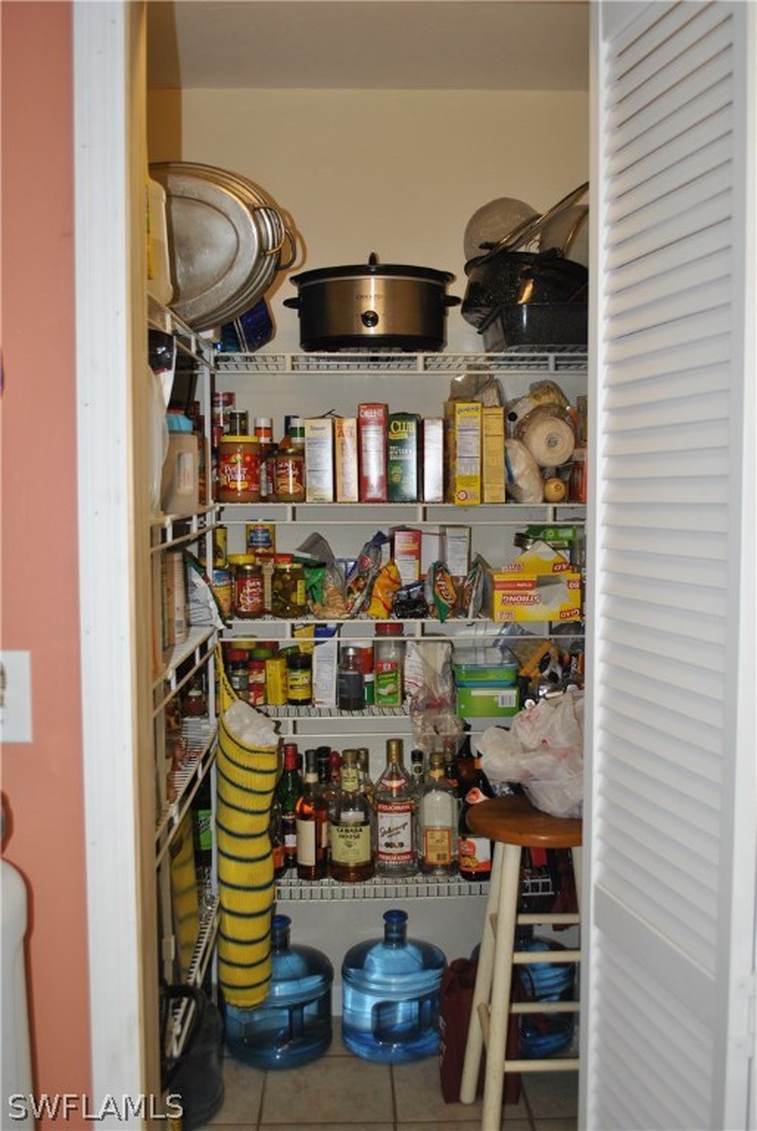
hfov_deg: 37.0
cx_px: 378
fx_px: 1132
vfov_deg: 53.1
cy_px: 566
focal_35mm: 36
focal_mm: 24
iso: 200
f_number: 4
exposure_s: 1/60
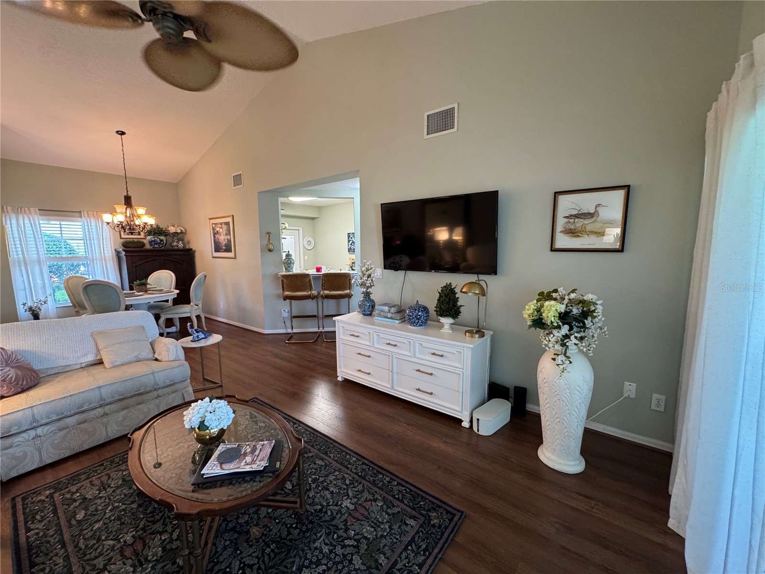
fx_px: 309
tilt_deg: -7.5
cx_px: 382
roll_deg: +0.4
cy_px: 287
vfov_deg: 85.7
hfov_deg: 102.1
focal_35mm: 14
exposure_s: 1/60
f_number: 2.2
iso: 320
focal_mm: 2.22
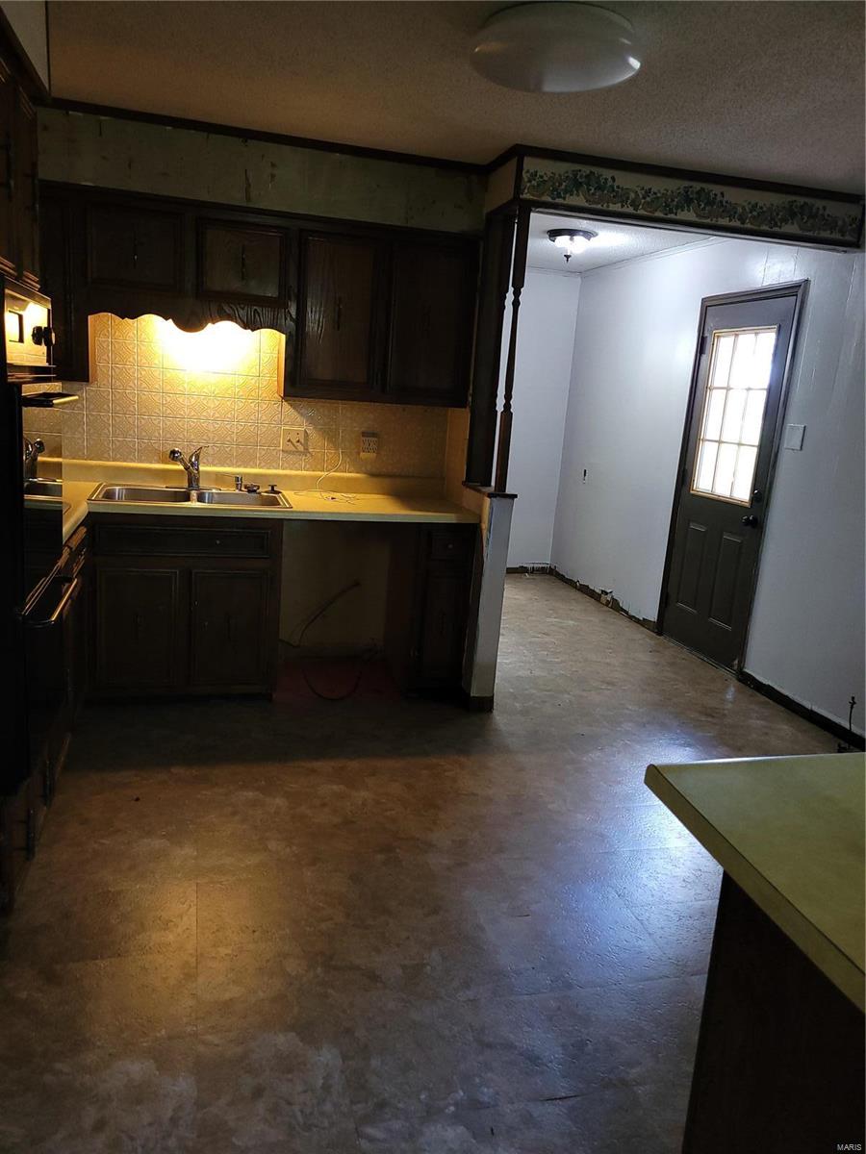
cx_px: 433
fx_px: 867
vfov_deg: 67.3
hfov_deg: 53.1
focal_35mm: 26
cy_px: 577
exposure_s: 1/40
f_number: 1.8
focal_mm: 5.4
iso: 320
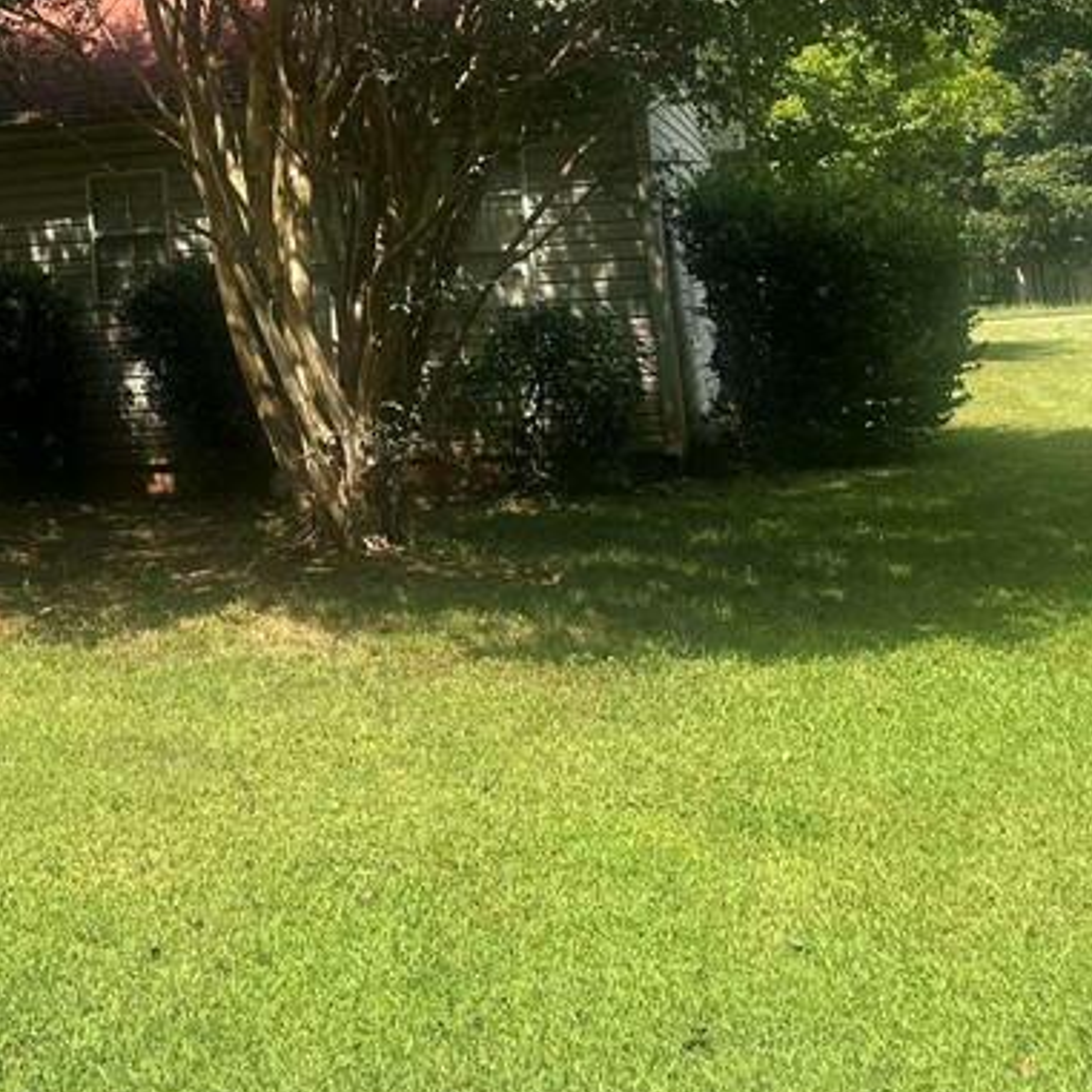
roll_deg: +3.0
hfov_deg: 27.9
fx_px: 2034
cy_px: 80
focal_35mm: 57
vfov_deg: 28.7
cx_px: -52
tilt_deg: +5.6
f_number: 1.78
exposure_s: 1/1721
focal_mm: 6.86
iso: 80
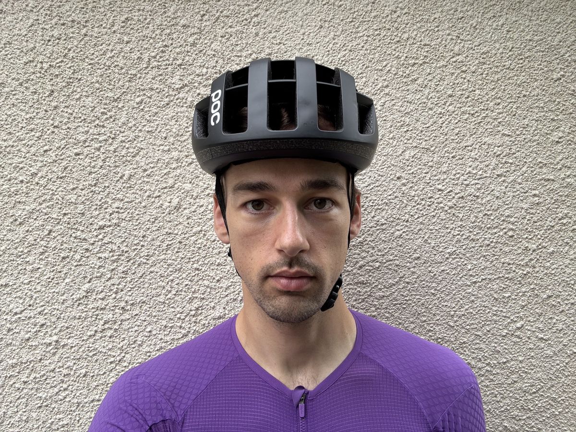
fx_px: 383
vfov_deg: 58.9
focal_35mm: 23
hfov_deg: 73.9
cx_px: 288
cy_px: 216
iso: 20
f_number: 1.9
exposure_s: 1/128
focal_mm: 2.69
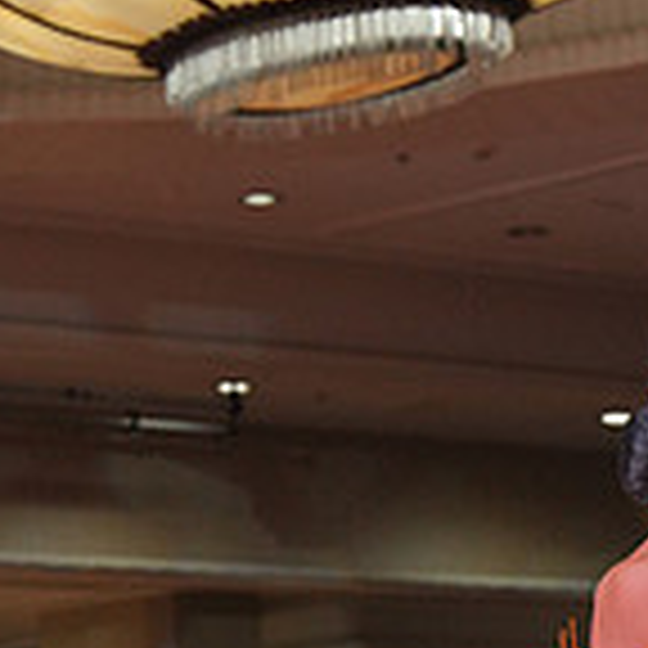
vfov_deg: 7.9
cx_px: 785
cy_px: 1044
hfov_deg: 8.0
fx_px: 4575
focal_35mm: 216
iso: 2000
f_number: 5.6
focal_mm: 63
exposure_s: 1/400
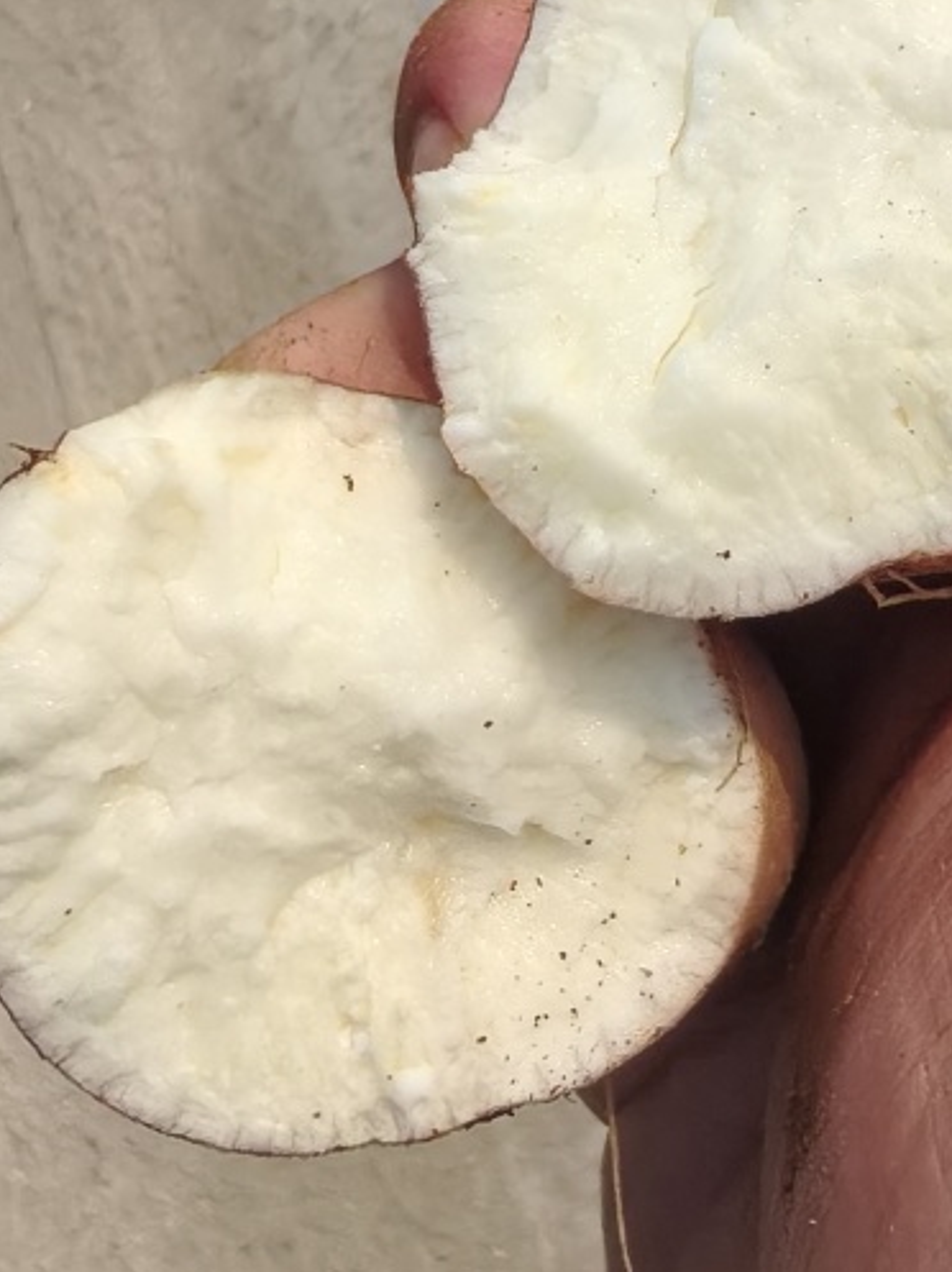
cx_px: 645
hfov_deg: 25.1
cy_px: 319
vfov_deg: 32.6
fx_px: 2130
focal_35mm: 58
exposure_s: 1/3906
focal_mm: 1.68
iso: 50
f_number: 2.2
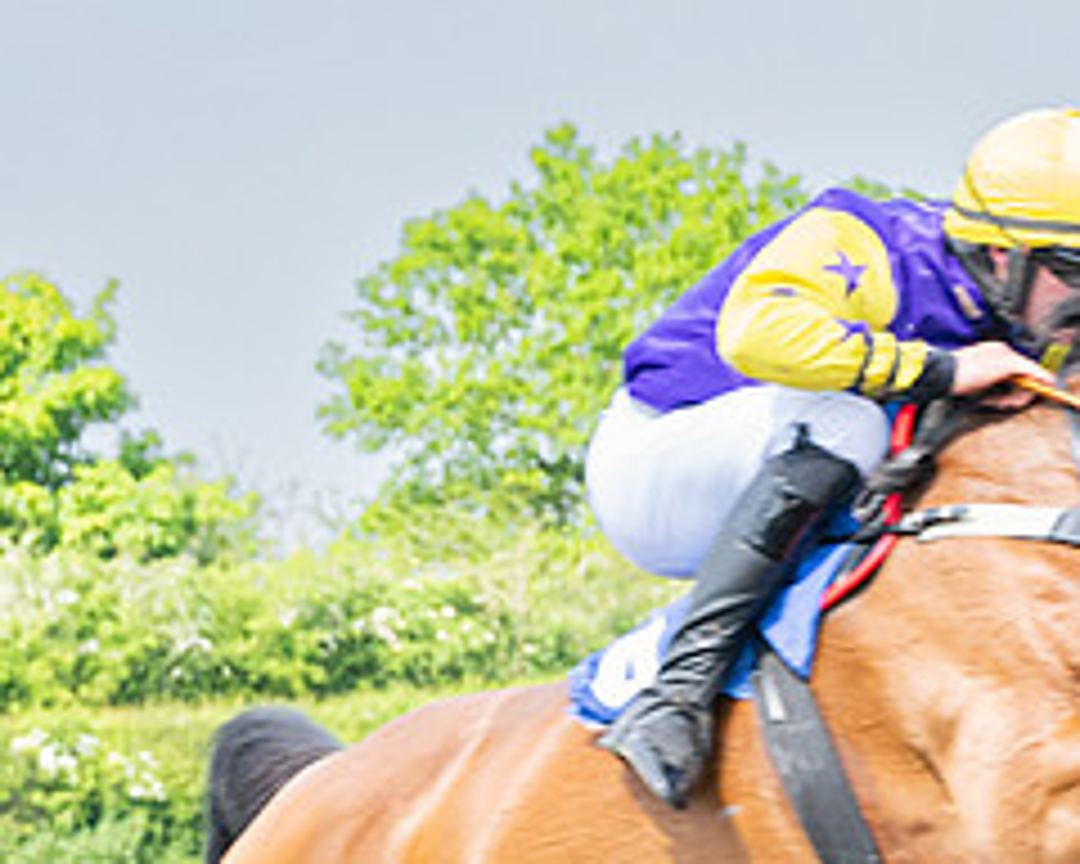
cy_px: 932
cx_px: 1956
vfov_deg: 3.4
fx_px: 14607
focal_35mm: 457
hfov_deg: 4.2
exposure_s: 1/800
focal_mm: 86
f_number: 5
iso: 400
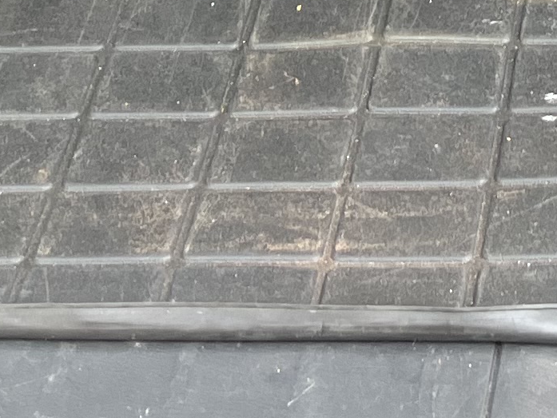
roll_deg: +1.8
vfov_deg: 8.6
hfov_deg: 11.8
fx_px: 2607
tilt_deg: -21.2
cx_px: 745
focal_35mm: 162
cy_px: -479
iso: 64
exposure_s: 1/121
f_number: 1.8
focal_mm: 3.99
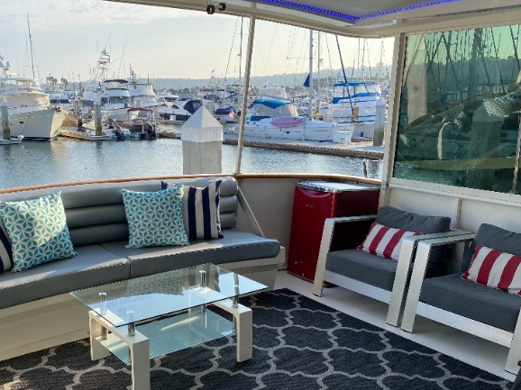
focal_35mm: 36
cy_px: 254
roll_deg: -0.8
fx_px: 542
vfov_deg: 39.2
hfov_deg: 50.9
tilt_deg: -16.0
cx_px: 197
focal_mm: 4.25
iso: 32
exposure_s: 1/973
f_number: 1.8
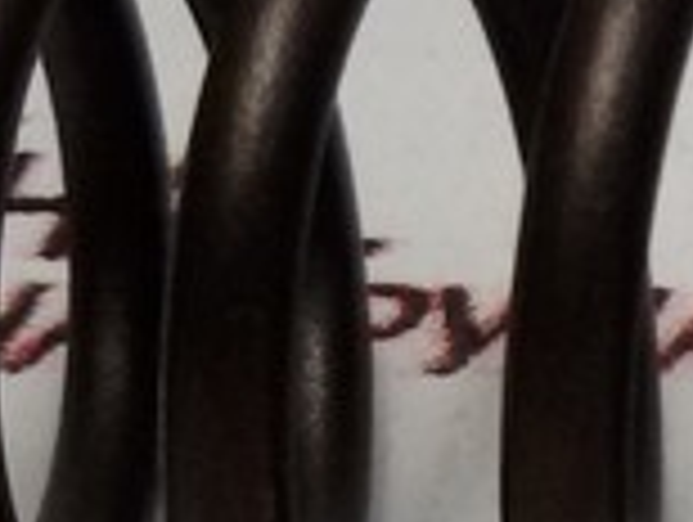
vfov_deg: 7.4
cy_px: 495
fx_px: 4030
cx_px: 1696
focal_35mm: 201
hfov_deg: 8.8
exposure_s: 1/100
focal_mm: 2.93
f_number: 2.4
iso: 64
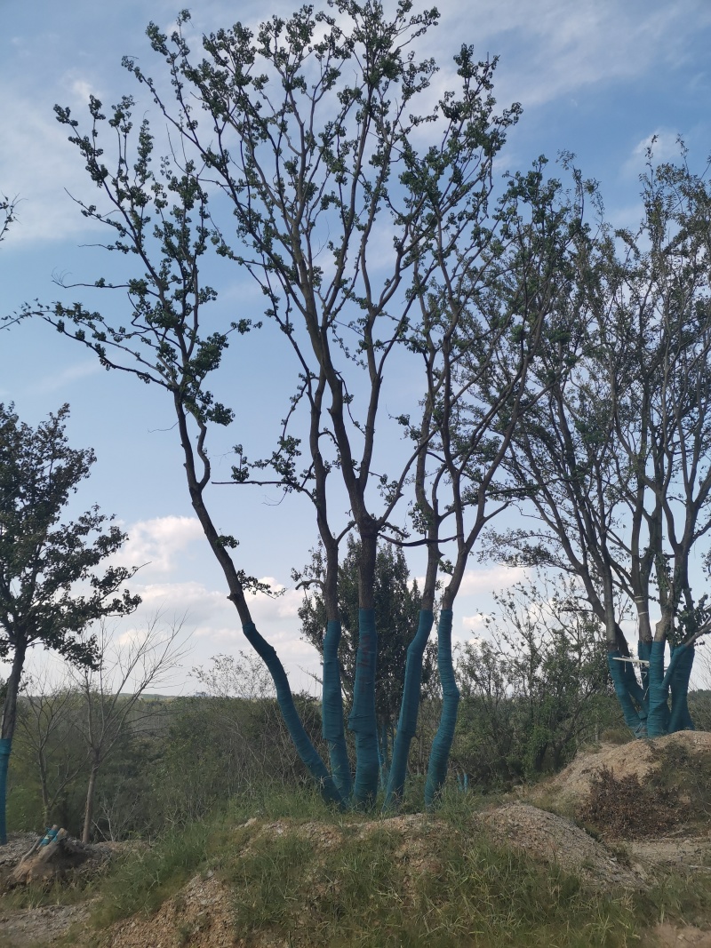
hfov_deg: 53.1
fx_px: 712
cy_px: 474
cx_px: 356
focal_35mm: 26
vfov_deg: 67.3
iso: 50
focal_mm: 4.75
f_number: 1.8
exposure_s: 1/1044
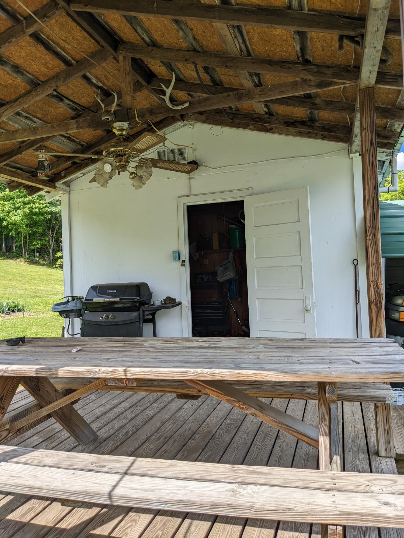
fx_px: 420
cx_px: 202
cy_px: 269
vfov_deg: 65.3
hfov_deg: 51.4
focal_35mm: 27
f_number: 1.73
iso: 55
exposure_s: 1/2924
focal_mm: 4.38
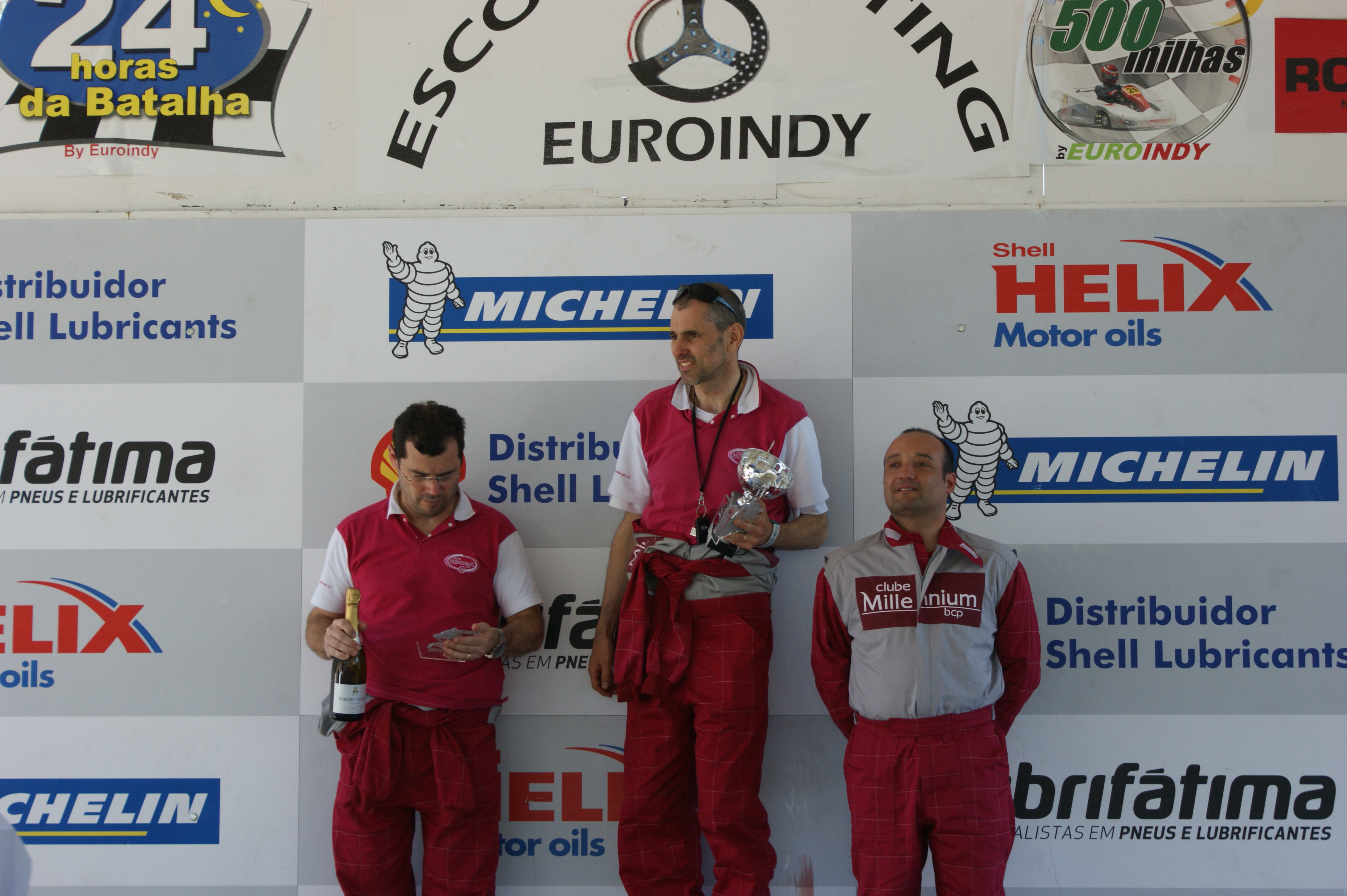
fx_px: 3085
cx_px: 674
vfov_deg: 16.5
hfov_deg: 24.6
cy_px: 448
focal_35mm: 82
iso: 200
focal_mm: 55
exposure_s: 1/100
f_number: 5.6
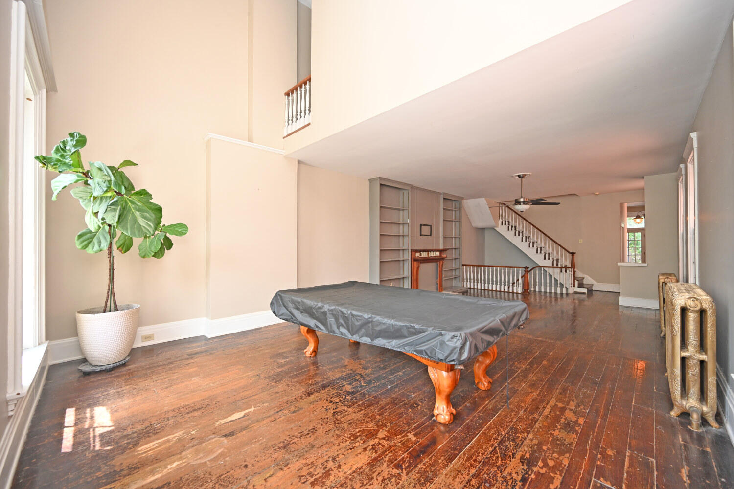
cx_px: 367
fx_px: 285
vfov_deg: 81.2
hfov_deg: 104.3
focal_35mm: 14
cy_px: 244
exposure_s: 1/60
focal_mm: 14
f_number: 4
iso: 360
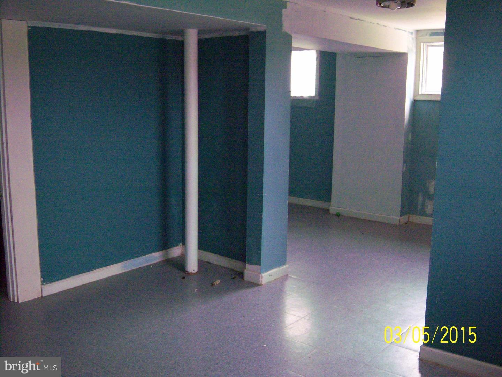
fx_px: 522
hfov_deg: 51.4
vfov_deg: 39.7
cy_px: 188
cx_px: 251
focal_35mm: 36
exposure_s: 1/60
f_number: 2.8
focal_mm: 7.5
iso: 800
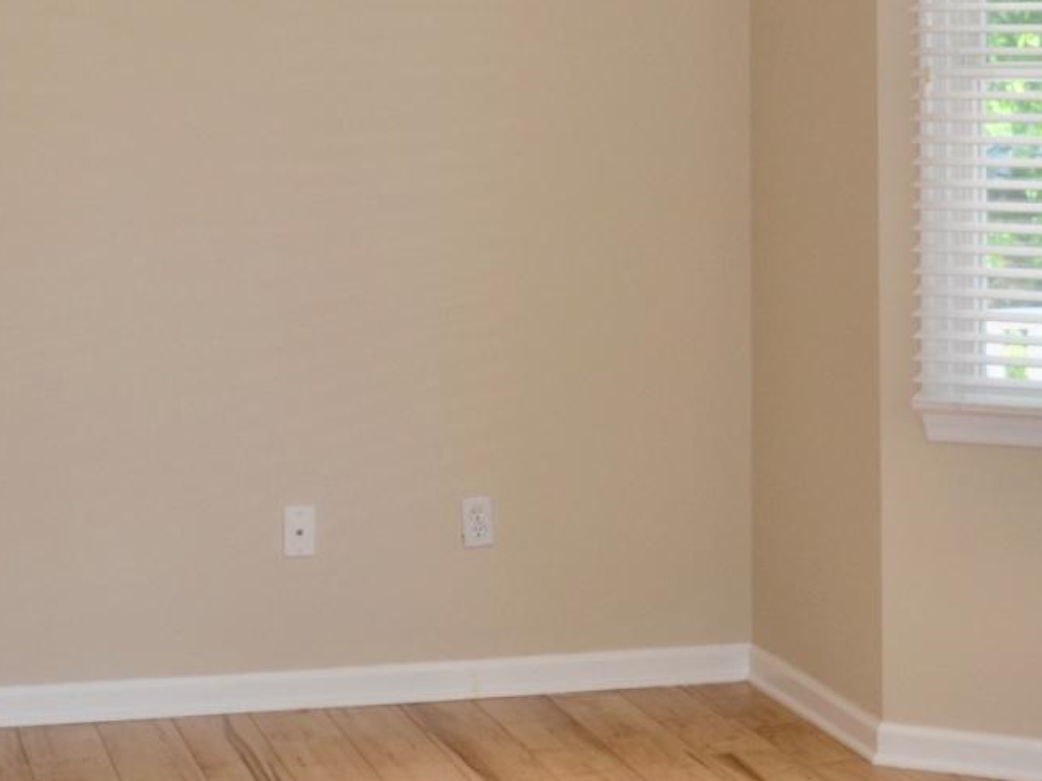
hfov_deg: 24.1
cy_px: 76
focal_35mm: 81
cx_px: 515
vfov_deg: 17.9
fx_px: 2438
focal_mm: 18
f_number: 3.5
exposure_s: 1/125
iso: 200
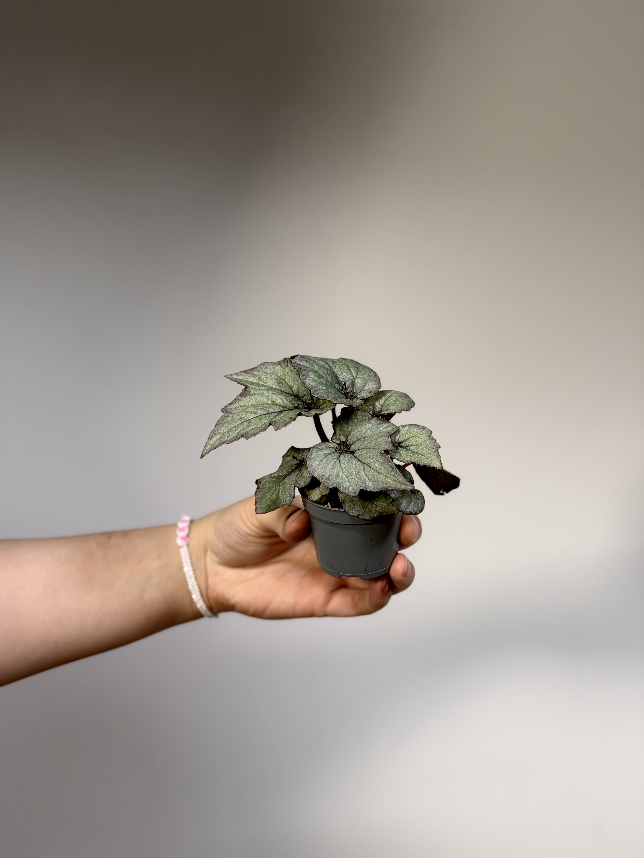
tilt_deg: +2.6
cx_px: 322
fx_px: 1191
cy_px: 429
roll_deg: -1.6
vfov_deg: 39.7
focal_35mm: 48
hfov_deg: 30.3
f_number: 1.78
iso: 80
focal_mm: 6.76
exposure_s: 1/100
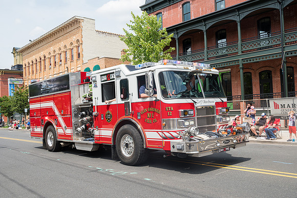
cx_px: 148
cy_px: 99
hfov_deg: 55.1
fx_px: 284
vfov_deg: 38.3
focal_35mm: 34
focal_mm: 34.5
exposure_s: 1/100
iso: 100
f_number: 10
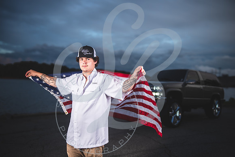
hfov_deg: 58.7
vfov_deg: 41.1
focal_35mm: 32
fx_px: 209
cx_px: 118
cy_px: 78
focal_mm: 32
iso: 100
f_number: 2.8
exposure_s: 1/500
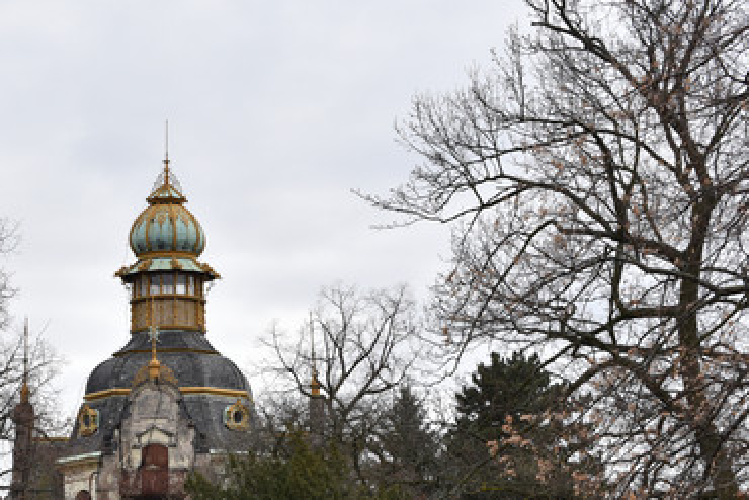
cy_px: 426
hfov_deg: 16.8
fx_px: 2518
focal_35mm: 121
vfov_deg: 11.3
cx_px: 146
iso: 110
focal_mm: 70
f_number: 8
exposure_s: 1/100
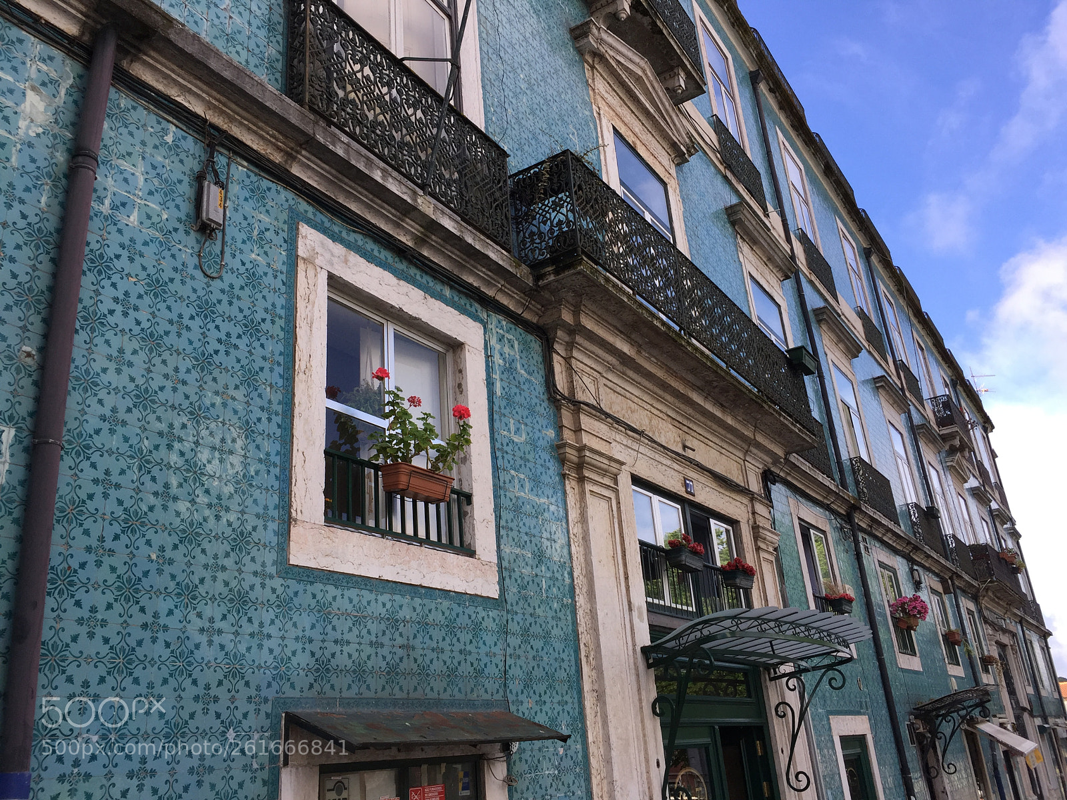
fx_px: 894
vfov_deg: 48.2
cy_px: 400
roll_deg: +4.3
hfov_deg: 61.7
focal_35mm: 29
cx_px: 534
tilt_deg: +22.7
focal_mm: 4.15
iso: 32
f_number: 2.2
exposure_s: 1/682
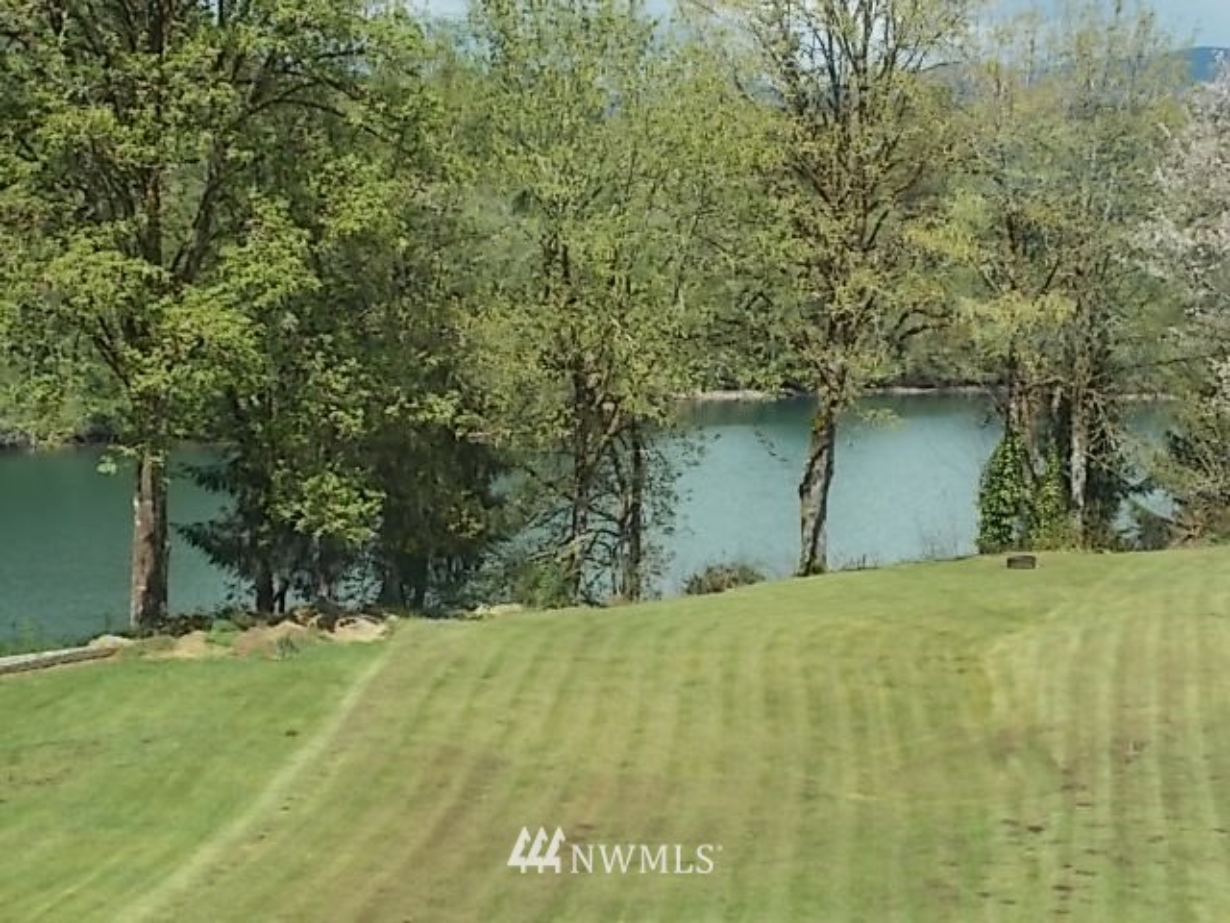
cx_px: 615
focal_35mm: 76
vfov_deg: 19.4
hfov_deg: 25.7
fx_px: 2700
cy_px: 462
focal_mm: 13.5
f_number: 5.8
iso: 80
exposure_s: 1/160
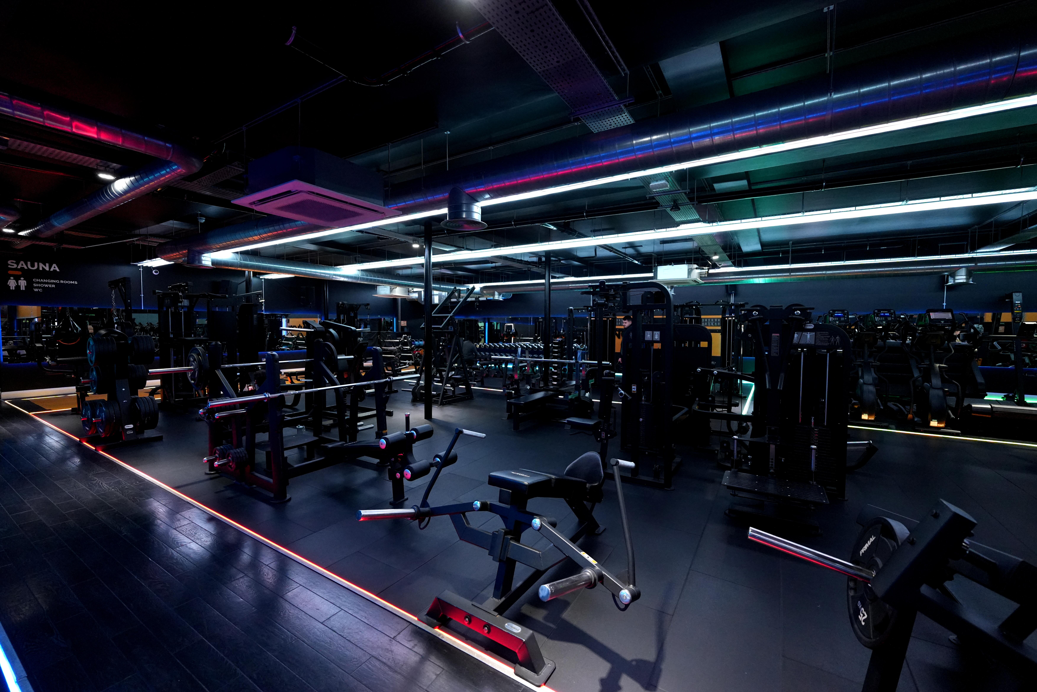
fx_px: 421
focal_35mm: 15
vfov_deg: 78.8
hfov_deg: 101.9
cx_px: 518
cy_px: 346
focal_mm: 14.6
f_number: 2.8
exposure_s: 1/160
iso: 5000
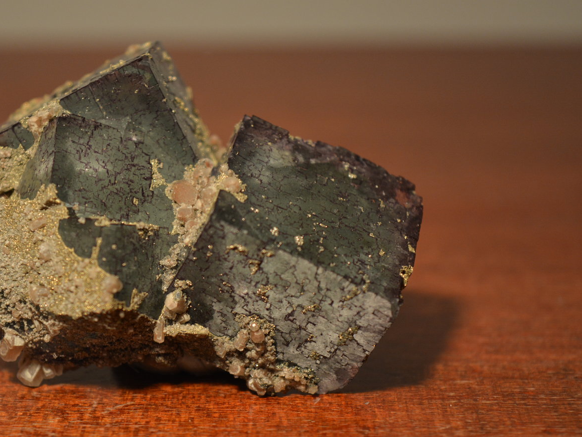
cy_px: 234
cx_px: 190
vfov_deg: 13.6
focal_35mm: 109
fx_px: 1827
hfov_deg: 18.0
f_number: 5.6
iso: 720
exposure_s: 1/60
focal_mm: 55
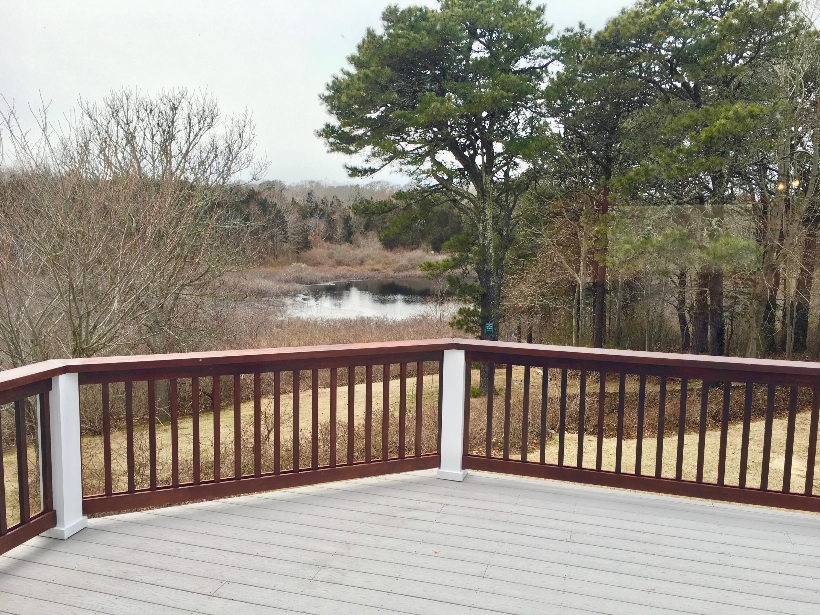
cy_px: 308
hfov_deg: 61.7
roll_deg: -1.5
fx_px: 687
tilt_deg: -6.4
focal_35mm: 29
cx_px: 410
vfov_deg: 48.2
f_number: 2.2
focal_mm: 4.15
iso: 25
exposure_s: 1/186
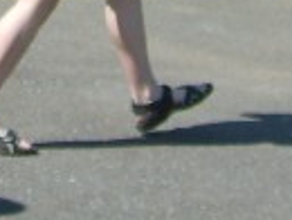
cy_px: -326
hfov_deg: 9.1
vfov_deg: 6.6
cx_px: -70
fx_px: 1817
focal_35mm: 215
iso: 50
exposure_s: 1/1000
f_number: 2.8
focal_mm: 5.8
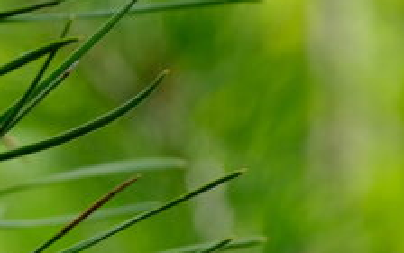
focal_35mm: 386
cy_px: 247
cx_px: 79
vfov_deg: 3.4
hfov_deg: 5.4
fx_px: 4250
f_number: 4
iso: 400
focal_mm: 55
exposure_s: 1/300
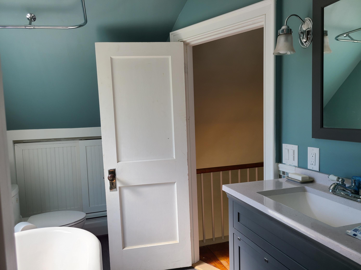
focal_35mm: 26
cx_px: 180
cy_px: 135
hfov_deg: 67.3
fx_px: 271
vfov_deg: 53.1
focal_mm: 5.4
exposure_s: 1/173
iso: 40
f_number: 1.8
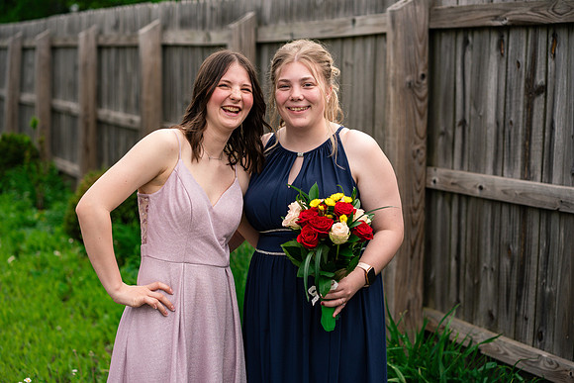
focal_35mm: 85
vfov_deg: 16.1
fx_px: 1356
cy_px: 192
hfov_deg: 23.9
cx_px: 287
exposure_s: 1/800
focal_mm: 85
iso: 400
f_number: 3.5
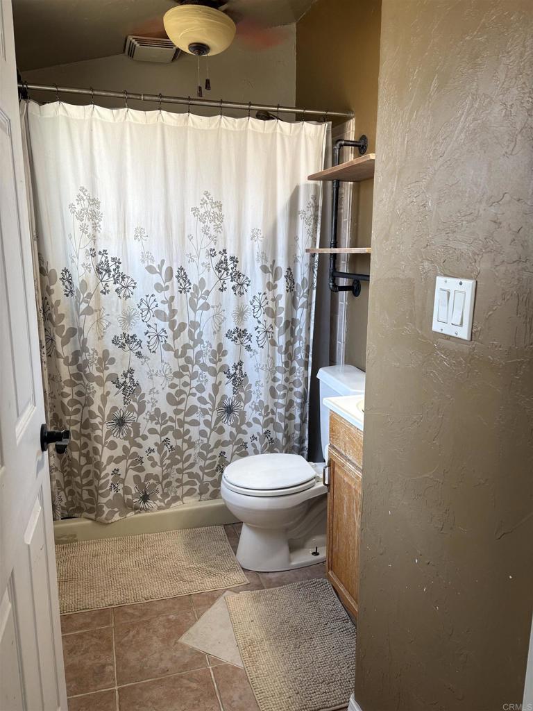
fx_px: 534
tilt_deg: -9.9
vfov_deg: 67.3
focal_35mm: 26
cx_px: 266
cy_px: 356
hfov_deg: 53.1
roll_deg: -1.3
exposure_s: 1/60
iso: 64
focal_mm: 5.96
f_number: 1.6
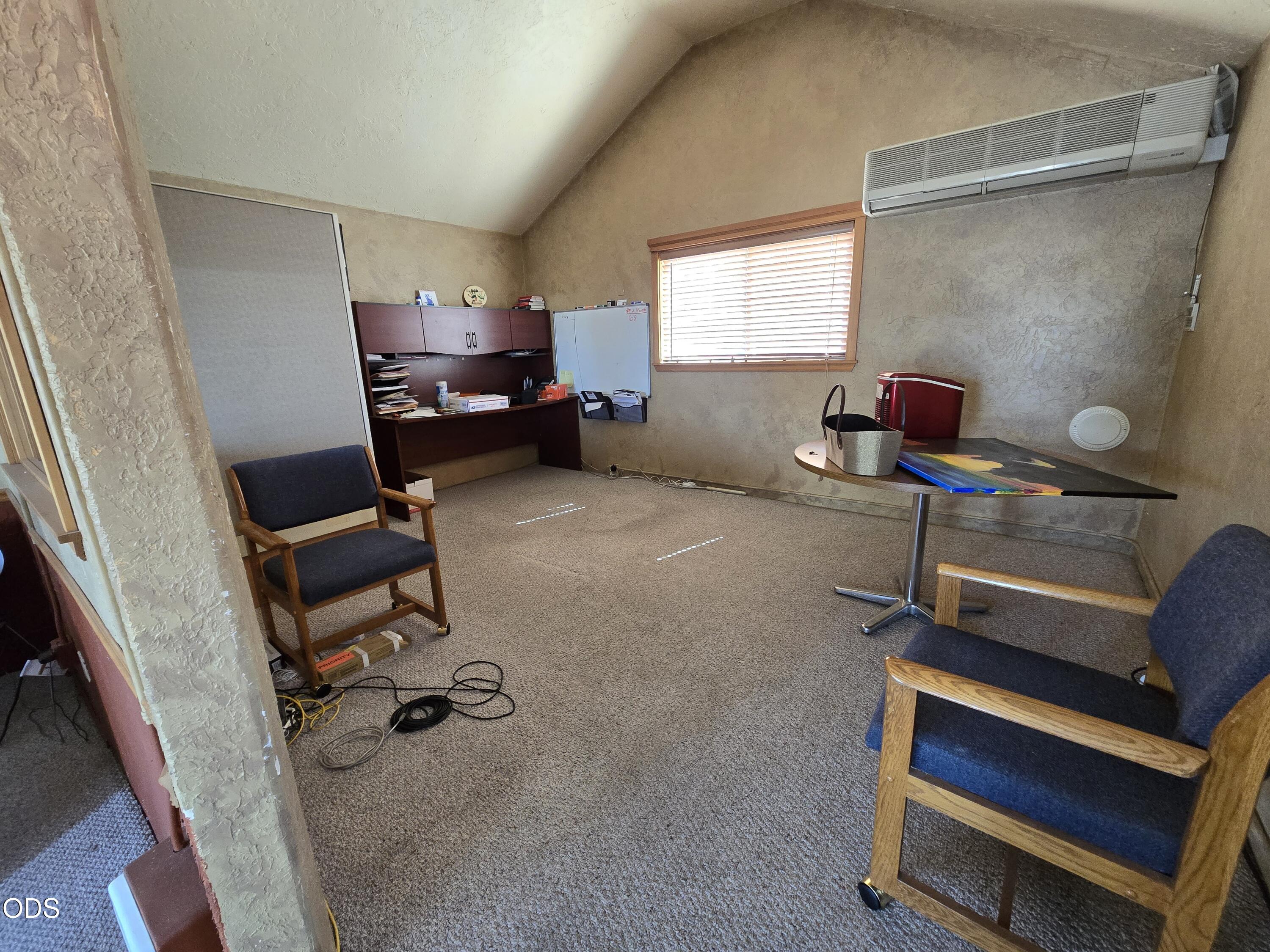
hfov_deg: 106.2
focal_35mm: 13
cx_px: 635
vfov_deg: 89.9
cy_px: 476
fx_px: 477
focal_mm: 2.2
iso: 400
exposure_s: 1/60
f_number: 2.2
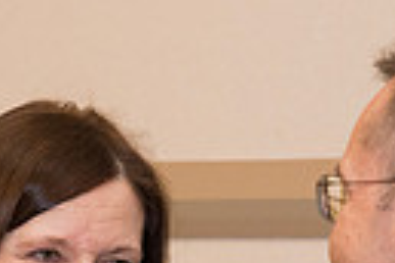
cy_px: 460
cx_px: 153
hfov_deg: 4.1
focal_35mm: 505
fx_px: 5541
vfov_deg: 2.7
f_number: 7.1
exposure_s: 1/200
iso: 1250
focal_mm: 112
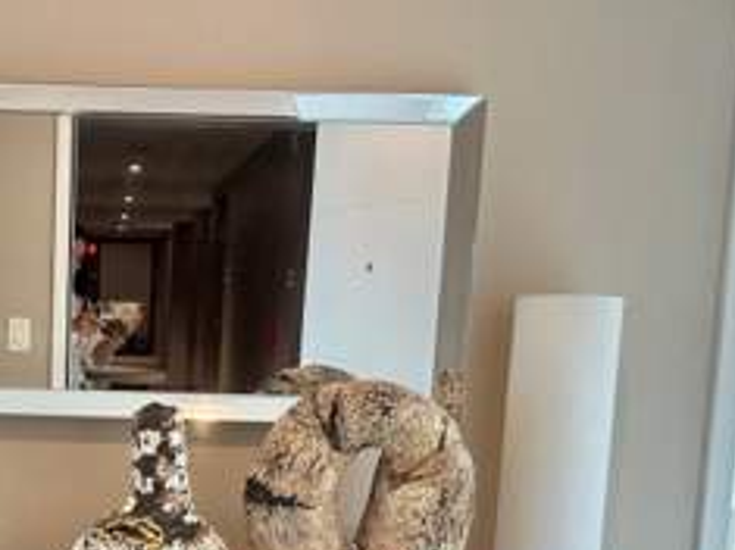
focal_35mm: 49
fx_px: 1040
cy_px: 456
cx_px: 97
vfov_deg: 28.9
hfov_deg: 36.9
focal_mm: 6.86
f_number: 1.78
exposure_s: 1/60
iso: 160
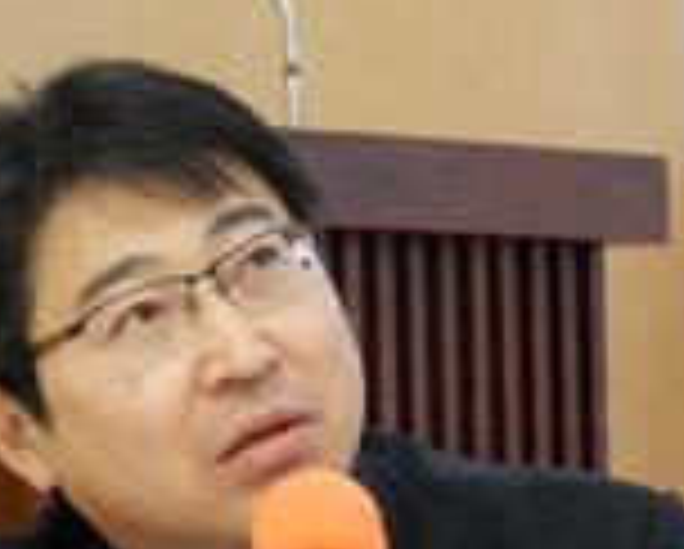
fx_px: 4622
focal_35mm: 228
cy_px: 466
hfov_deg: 8.5
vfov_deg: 6.8
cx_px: 261
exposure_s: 1/8
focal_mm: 12.6
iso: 560
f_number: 4.8
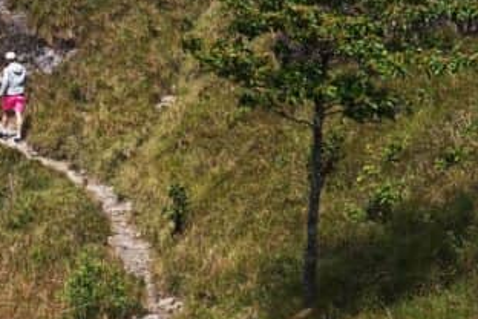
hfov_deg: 13.0
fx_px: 2005
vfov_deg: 9.0
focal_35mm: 151
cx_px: -207
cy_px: -51
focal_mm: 46
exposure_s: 1/5000
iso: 640
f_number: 4
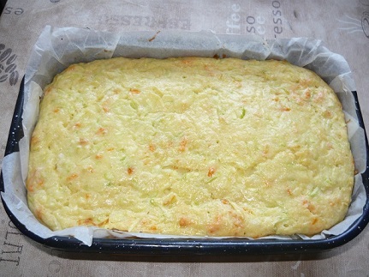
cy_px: 138
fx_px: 352
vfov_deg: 42.9
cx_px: 184
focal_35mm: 33
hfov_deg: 55.4
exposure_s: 1/30
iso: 100
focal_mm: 5.5
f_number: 2.8
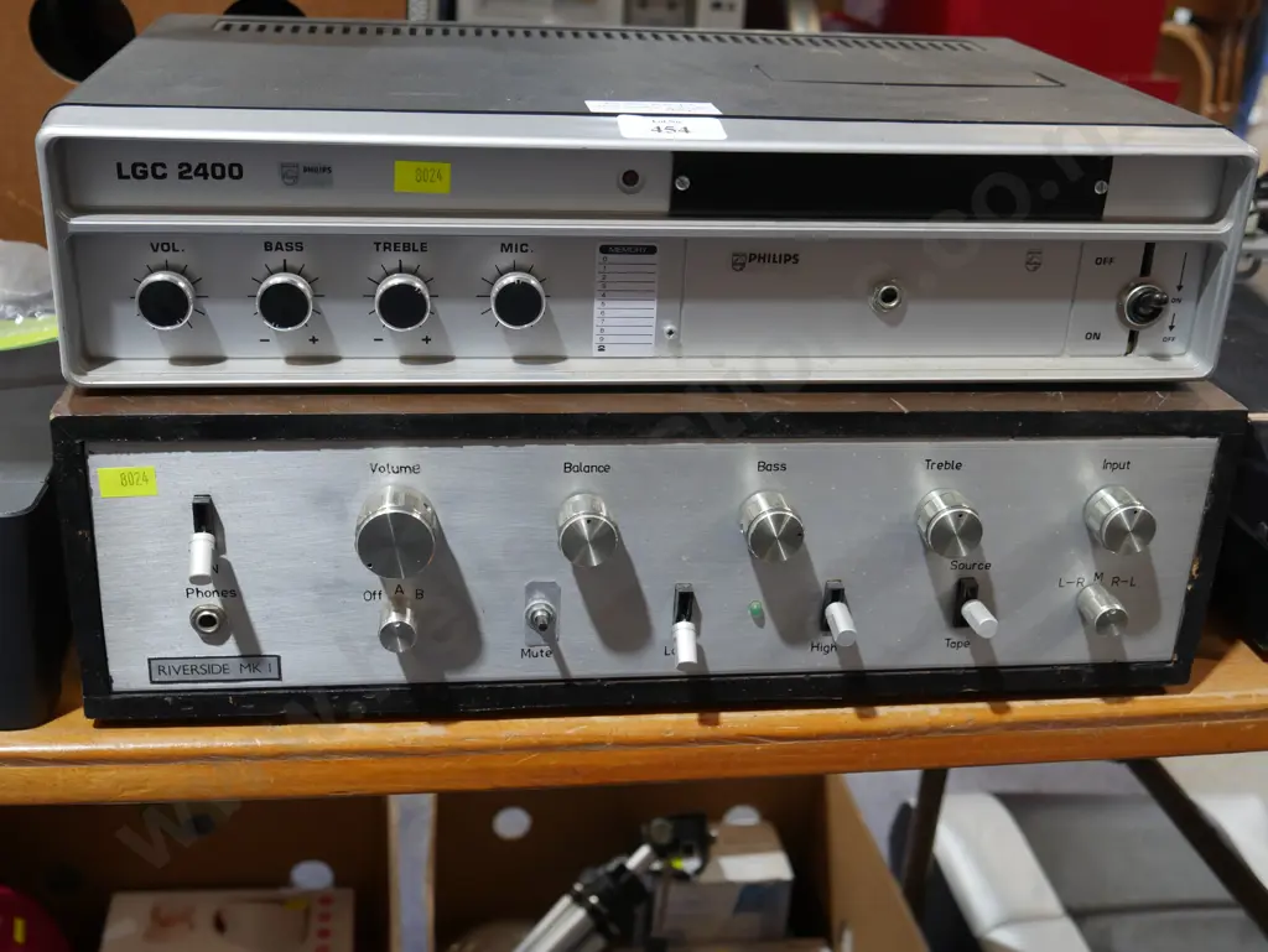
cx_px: 634
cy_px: 476
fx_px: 1466
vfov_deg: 36.0
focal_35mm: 40
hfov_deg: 46.8
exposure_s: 1/60
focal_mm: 20
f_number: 4.5
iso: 640
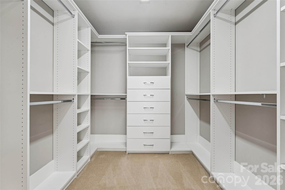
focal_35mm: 17
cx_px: 142
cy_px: 95
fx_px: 132
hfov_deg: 94.3
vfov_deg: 71.4
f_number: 13
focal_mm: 16.7
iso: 100
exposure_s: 1/1.67
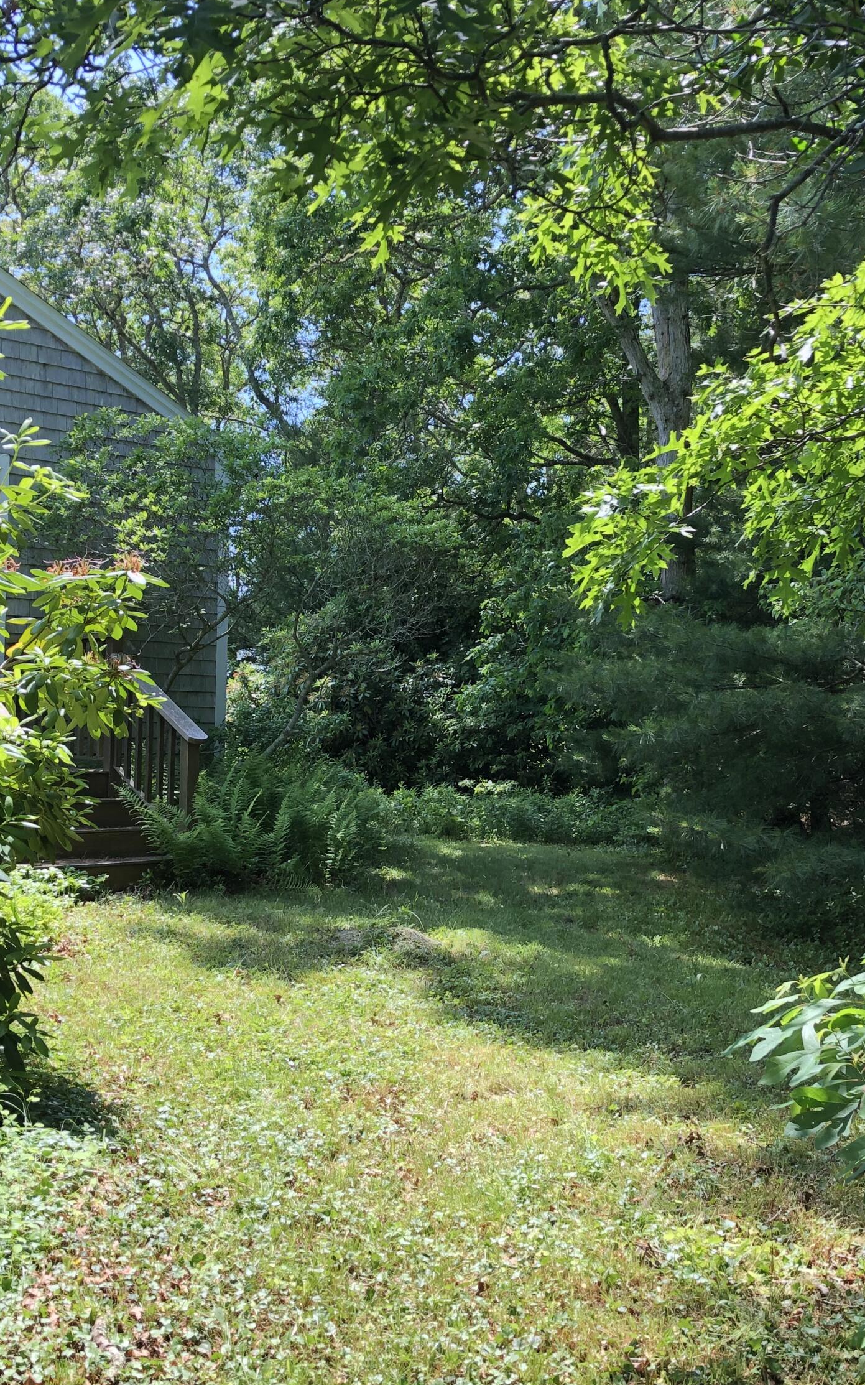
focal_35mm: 40
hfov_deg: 32.0
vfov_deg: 49.3
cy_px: 694
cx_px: 465
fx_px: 1509
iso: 20
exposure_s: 1/287
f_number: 1.8
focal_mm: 3.99
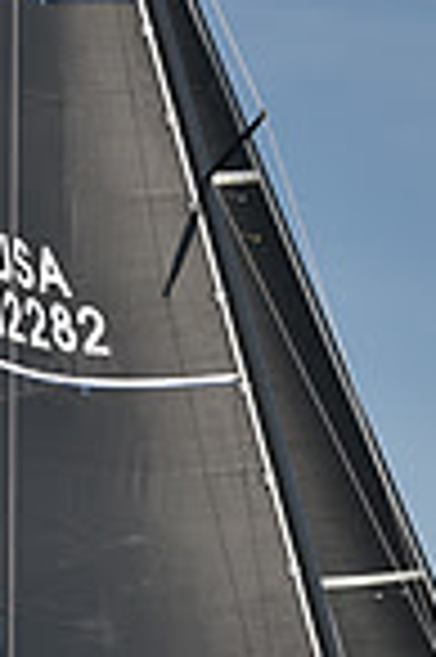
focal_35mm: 278
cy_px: 594
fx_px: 5062
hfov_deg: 4.9
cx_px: 353
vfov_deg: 7.4
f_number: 7.1
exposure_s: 1/640
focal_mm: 70
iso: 250
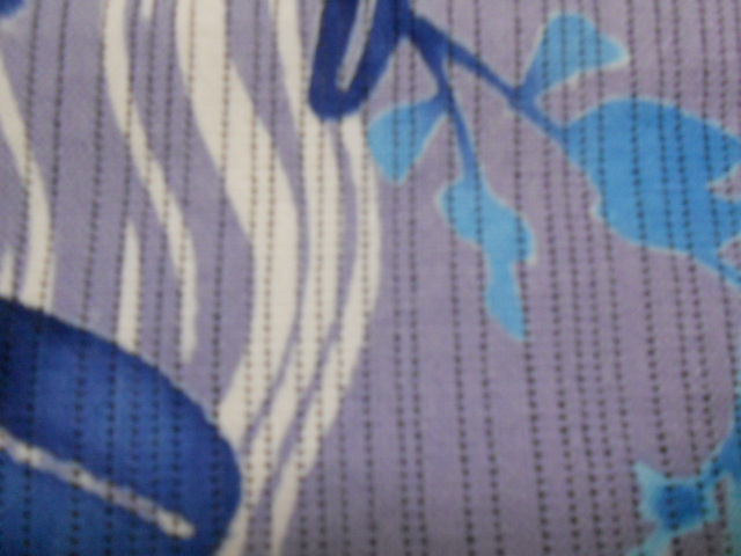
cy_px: 278
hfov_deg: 56.8
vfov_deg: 44.2
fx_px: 685
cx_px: 370
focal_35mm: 32
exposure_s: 1/10
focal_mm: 5.8
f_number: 3.5
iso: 400
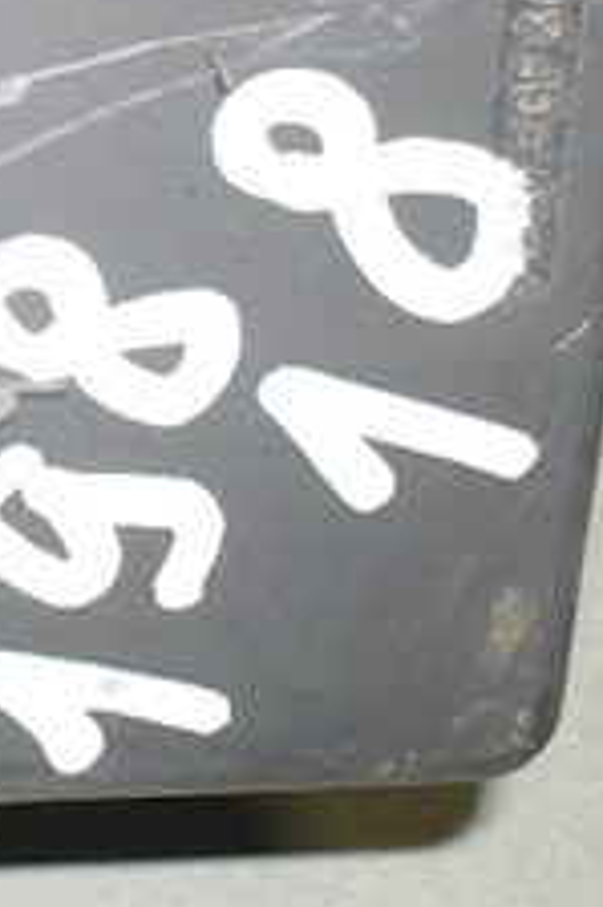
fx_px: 2617
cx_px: -421
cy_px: 360
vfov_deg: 19.6
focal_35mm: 104
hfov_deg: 12.2
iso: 200
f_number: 3.2
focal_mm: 6.3
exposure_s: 1/45
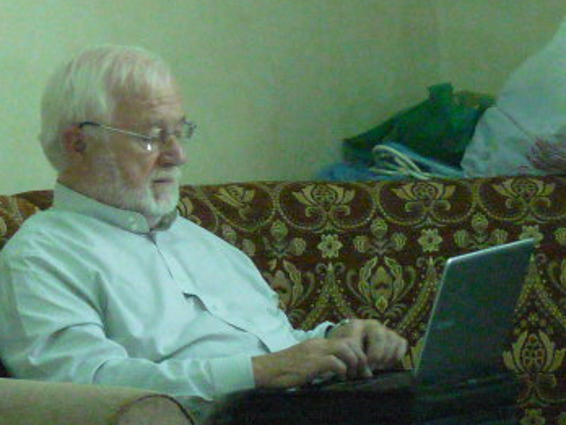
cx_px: 98
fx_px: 4300
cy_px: 280
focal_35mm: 263
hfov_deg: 7.5
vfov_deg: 5.6
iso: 800
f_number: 3.4
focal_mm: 14.4
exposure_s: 1/50
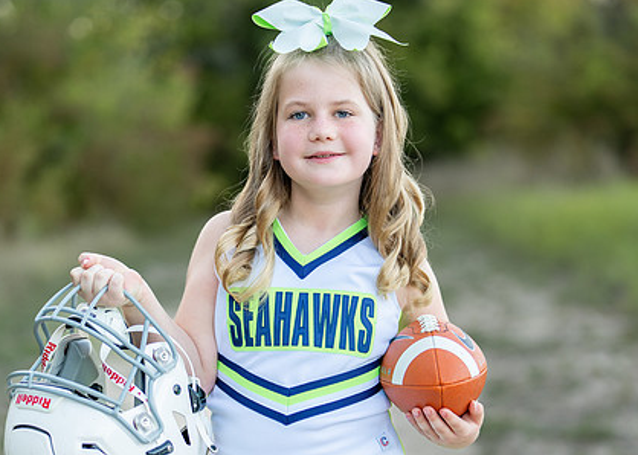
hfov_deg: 22.1
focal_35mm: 90
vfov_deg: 15.8
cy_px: 309
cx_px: 307
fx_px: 1630
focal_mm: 50
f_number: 1.2
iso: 100
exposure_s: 1/800
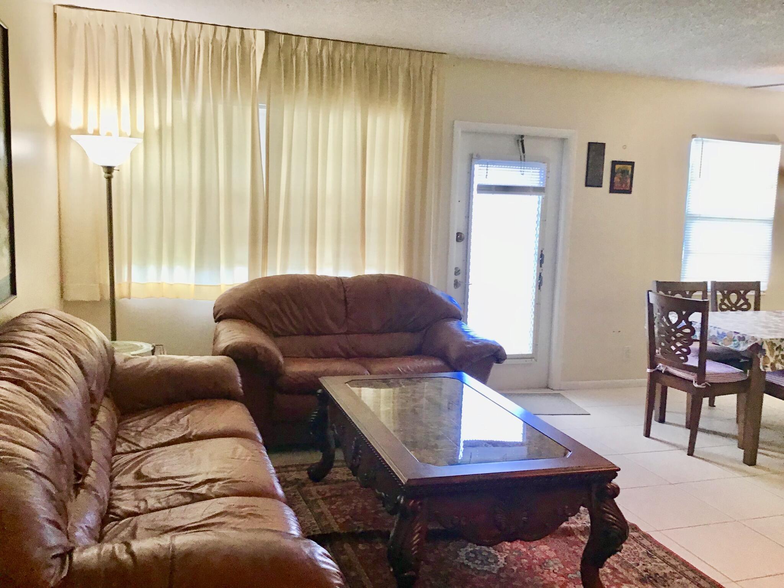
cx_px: 392
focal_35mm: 31
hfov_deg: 58.4
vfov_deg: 45.4
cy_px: 294
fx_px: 702
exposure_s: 1/30
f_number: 2.4
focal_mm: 3.3
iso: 40
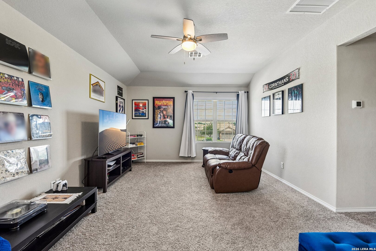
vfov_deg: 73.7
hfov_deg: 96.7
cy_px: 126
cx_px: 188
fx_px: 167
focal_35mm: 16
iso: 1250
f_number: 8
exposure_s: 1/15
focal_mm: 16
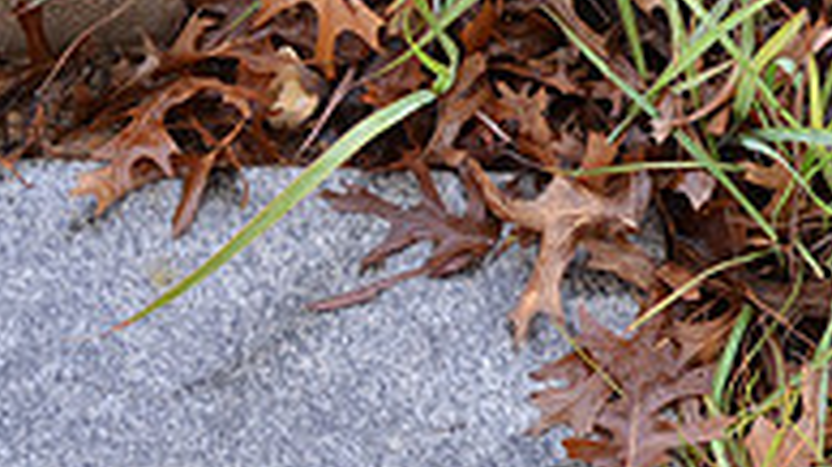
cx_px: -206
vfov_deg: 9.2
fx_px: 2889
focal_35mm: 131
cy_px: 497
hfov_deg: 15.7
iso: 280
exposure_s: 1/125
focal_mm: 28
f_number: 5.6
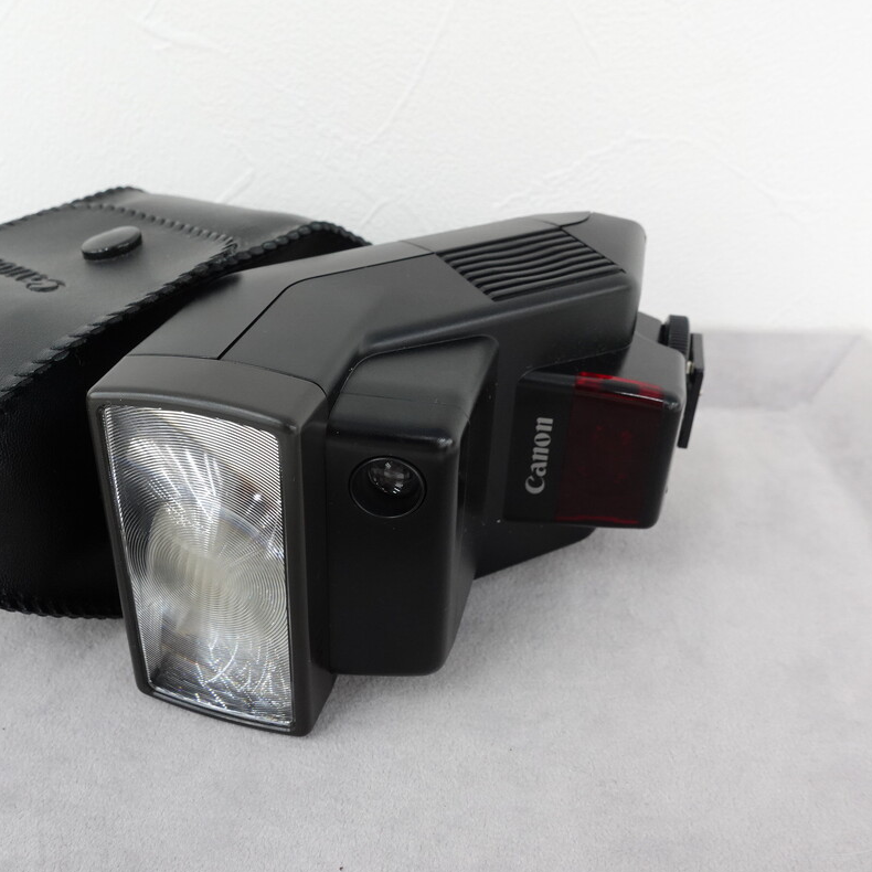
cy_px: 437
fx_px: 883
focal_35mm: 31
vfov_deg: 52.5
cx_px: 305
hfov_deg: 51.7
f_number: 6.3
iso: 640
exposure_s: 1/30
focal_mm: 8.8
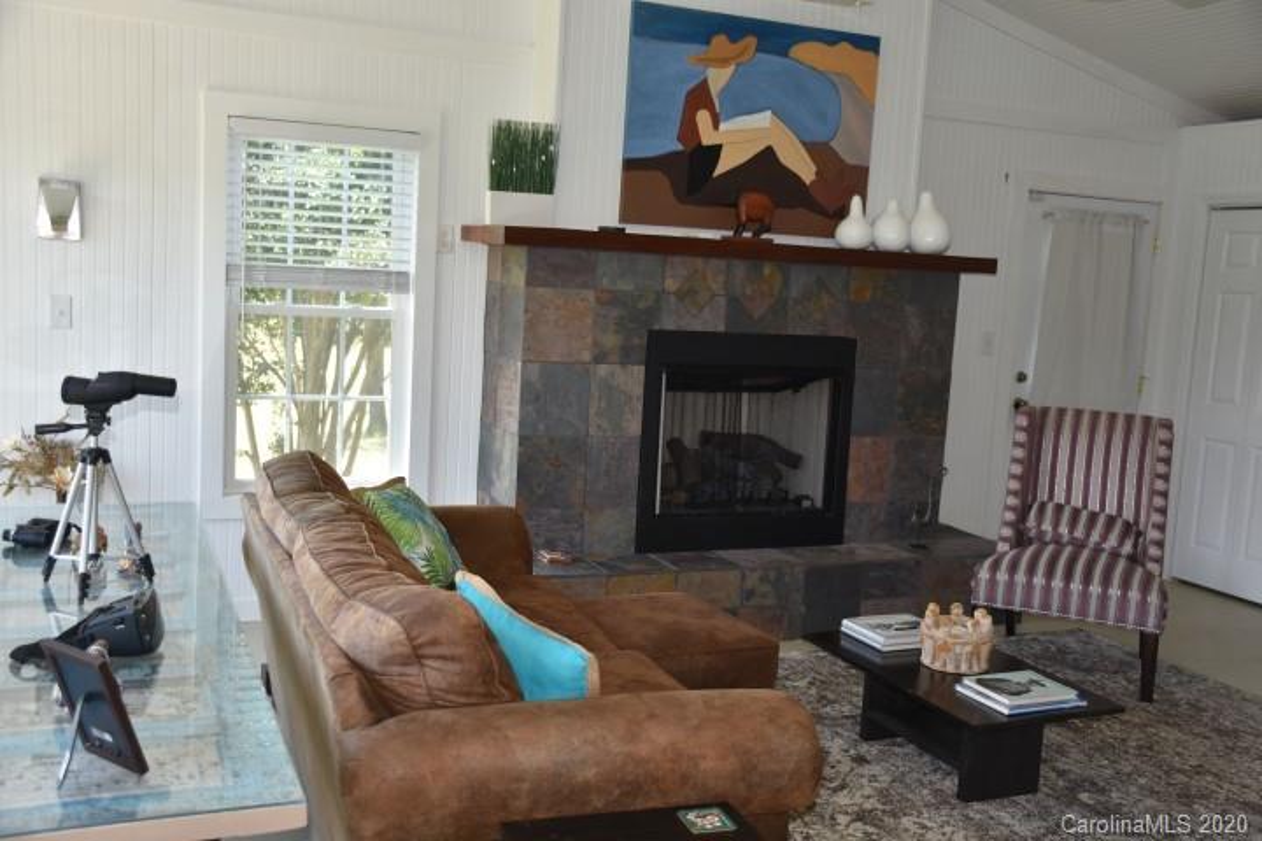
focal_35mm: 36
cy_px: 420
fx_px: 1262
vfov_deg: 36.9
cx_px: 631
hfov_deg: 53.1
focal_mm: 24
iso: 320
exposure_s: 1/125
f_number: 3.8
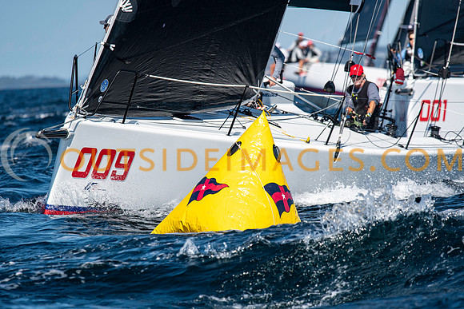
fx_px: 5801
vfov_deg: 3.1
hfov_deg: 4.6
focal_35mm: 450
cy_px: 154
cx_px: 232
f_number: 5
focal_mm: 300
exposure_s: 1/3200
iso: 320
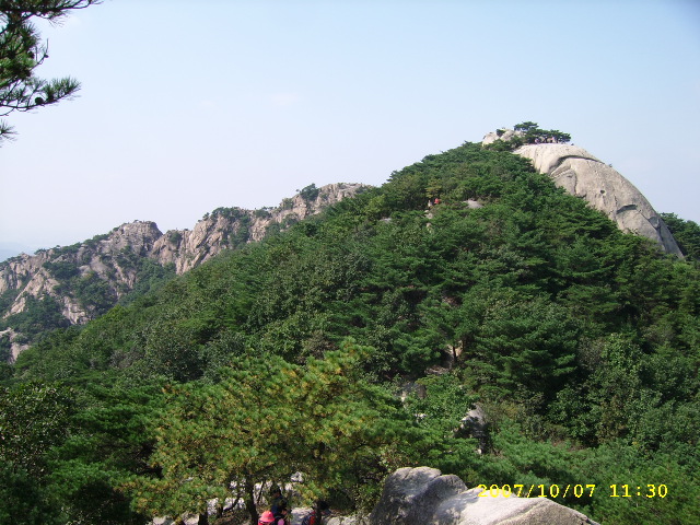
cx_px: 350
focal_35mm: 35
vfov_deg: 40.7
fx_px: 708
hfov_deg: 52.6
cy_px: 262
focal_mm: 5.95
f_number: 5.8
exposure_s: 1/229
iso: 50
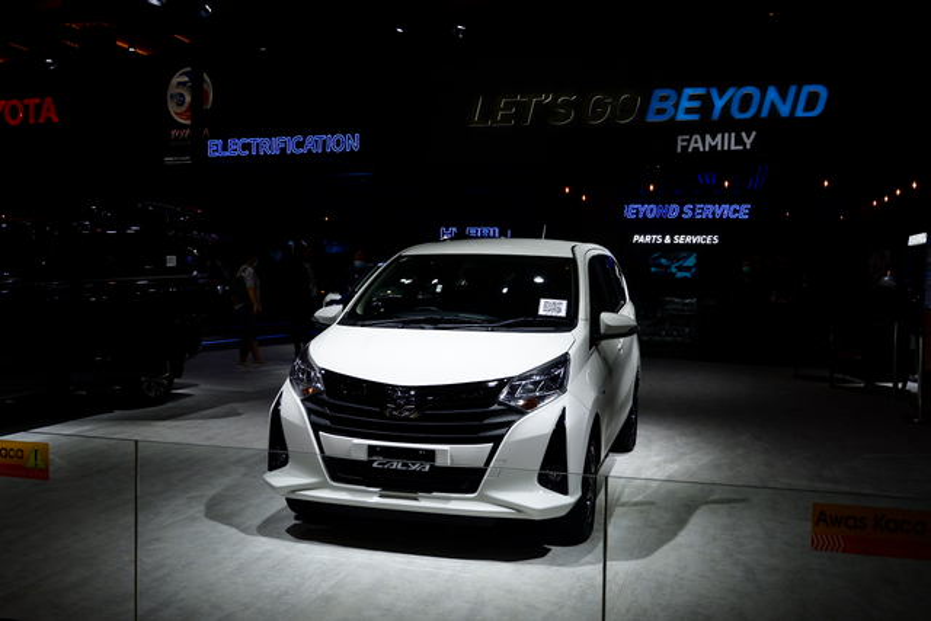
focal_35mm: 35
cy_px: 310
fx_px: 905
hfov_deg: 54.4
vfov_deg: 37.9
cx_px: 466
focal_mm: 23.2
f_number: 5
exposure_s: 1/140
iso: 200
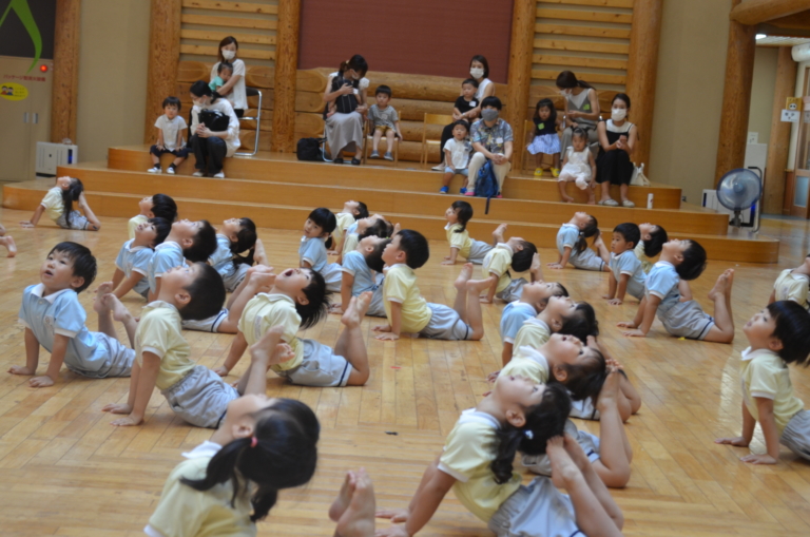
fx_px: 1482
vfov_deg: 20.5
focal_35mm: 66
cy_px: 268
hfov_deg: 30.6
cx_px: 405
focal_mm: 44
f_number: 4.2
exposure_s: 1/60
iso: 720
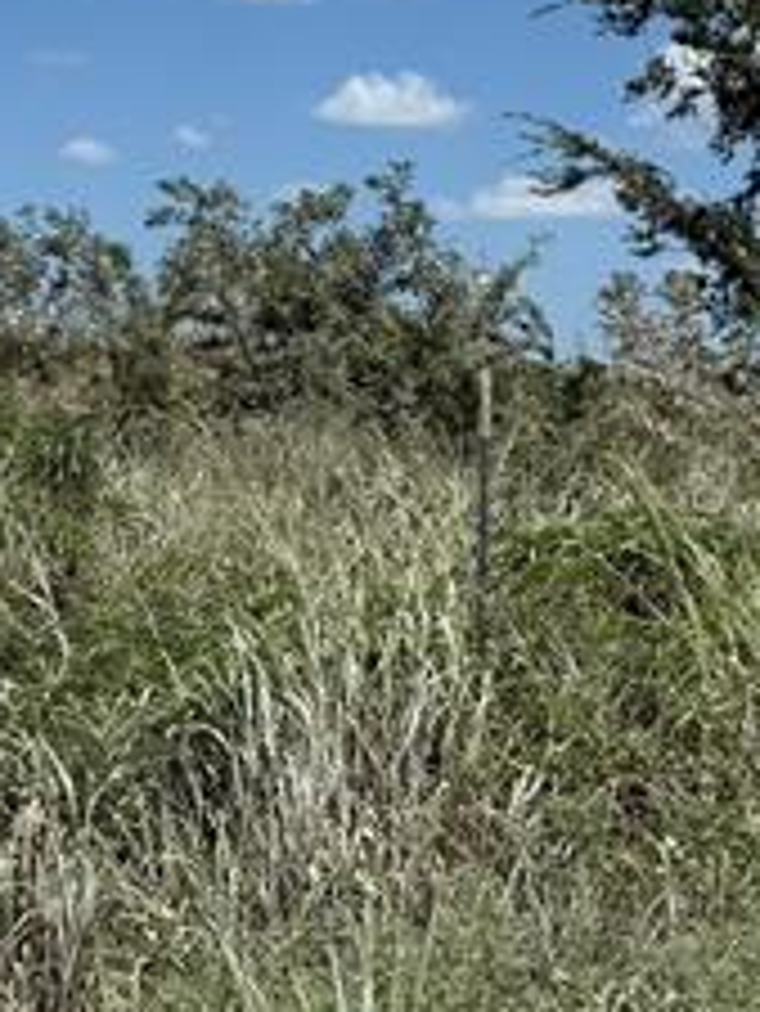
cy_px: 580
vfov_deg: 23.8
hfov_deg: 17.9
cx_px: 238
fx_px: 2398
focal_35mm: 82
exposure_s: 1/8130
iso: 80
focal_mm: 6.76
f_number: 1.78
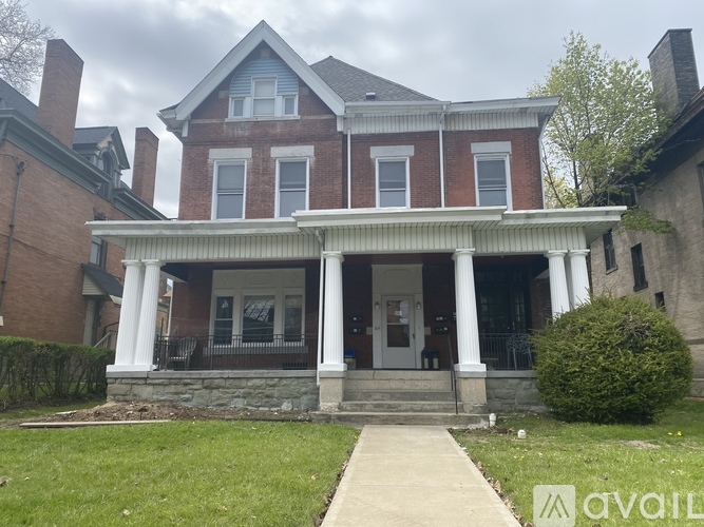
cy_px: 264
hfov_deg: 67.3
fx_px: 529
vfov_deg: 53.0
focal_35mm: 26
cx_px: 352
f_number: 1.8
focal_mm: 4.25
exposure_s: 1/2577
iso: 32
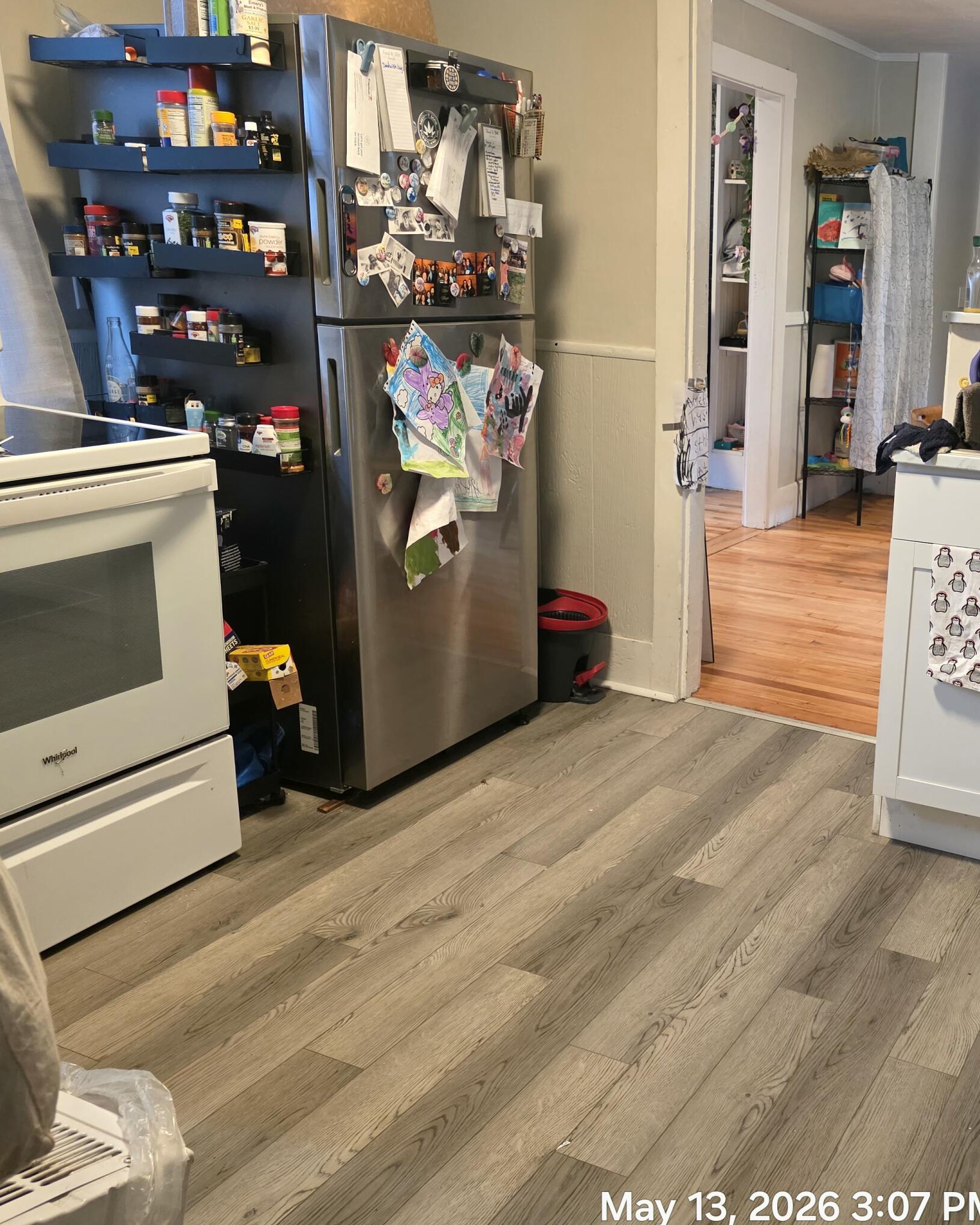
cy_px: 634
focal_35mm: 33
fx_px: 1196
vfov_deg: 54.2
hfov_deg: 42.4
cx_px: 795
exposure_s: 1/120
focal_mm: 6.3
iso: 800
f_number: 1.7
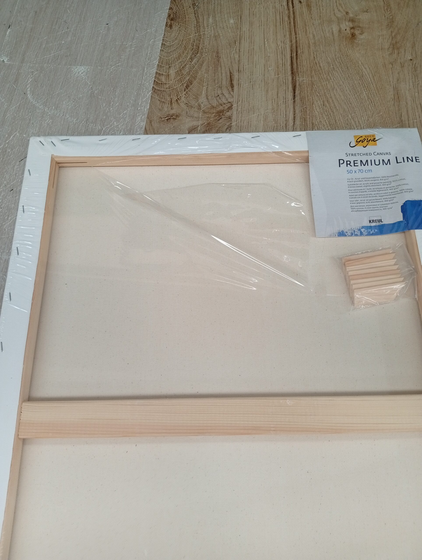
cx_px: 211
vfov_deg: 65.2
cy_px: 280
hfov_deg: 51.5
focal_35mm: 27
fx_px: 438
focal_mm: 3.98
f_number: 1.8
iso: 219
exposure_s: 1/50
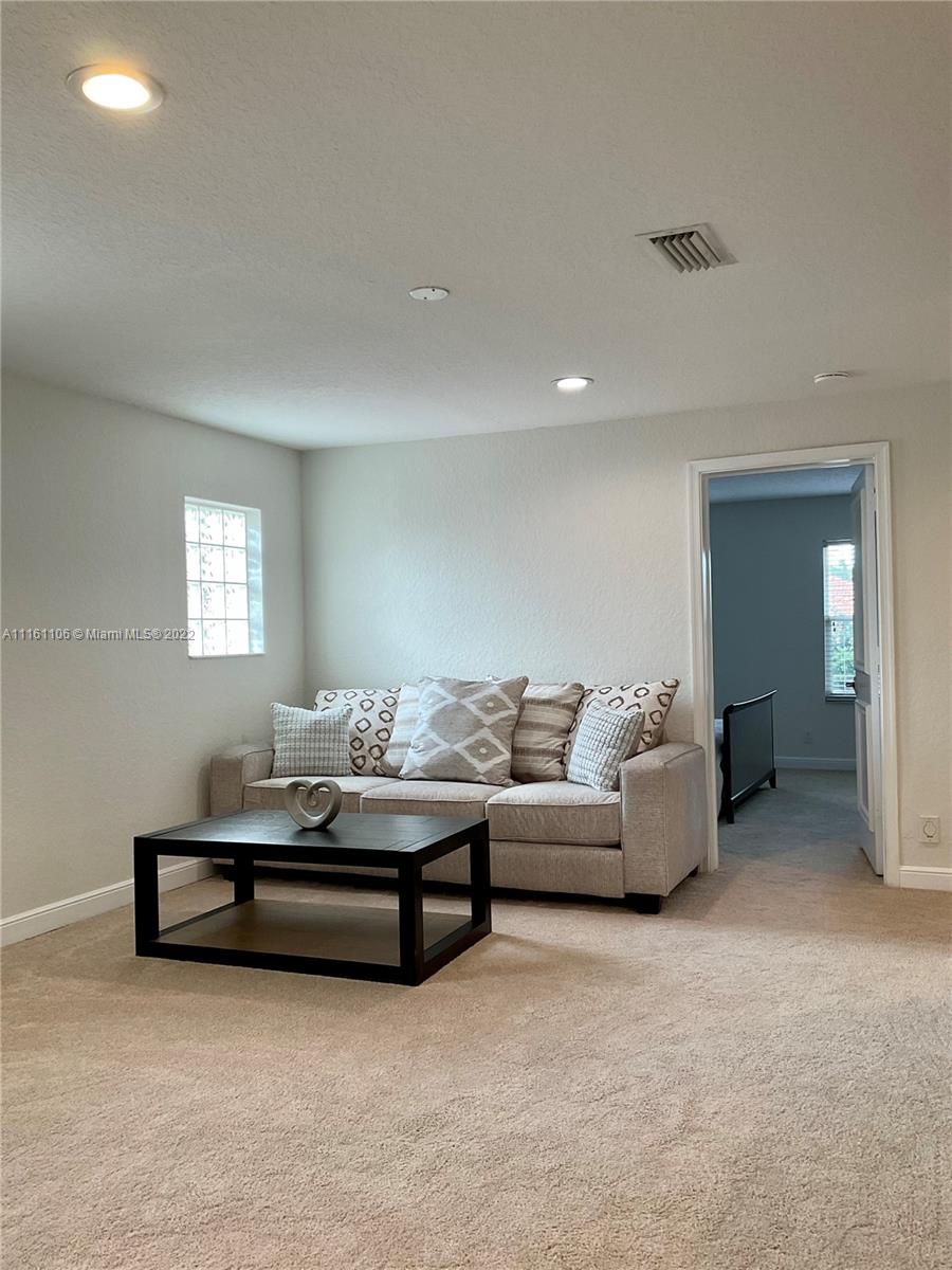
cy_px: 635
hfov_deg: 48.2
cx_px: 476
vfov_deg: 61.7
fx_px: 1063
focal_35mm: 29
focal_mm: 3
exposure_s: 1/60
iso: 40
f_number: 1.8
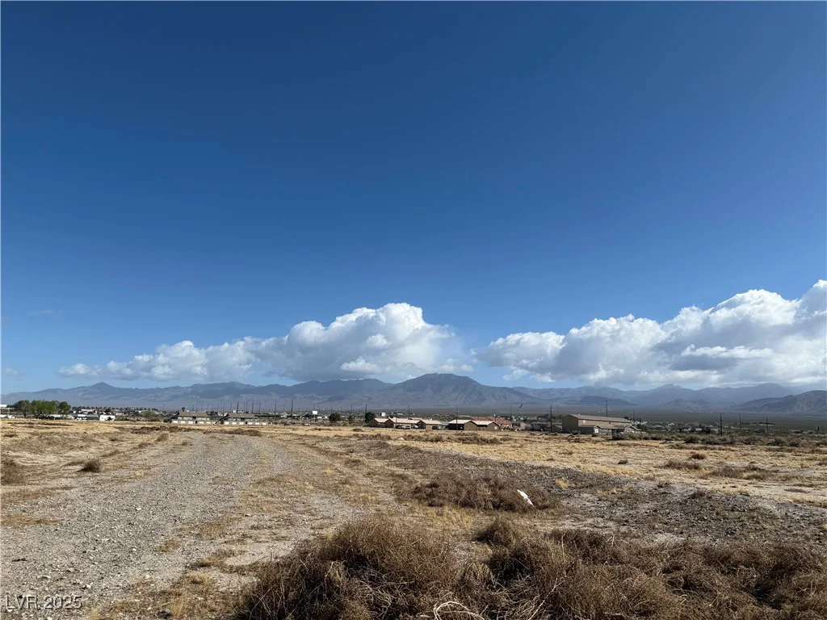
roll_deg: -2.3
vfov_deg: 56.8
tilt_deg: +10.7
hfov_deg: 71.6
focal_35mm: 24
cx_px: 414
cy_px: 310
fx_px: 573
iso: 80
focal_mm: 6.76
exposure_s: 1/8130
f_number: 1.78
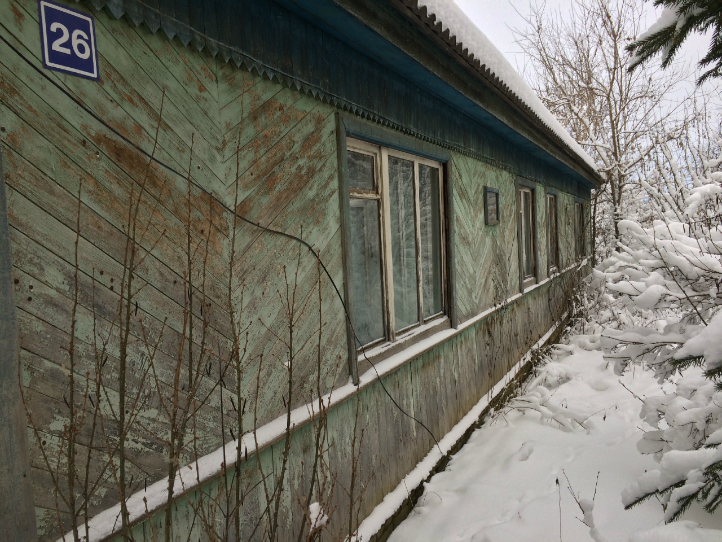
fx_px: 605
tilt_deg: -4.4
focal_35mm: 29
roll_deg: +2.6
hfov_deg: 61.7
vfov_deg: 48.2
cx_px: 361
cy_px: 271
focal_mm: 4.15
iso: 32
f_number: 2.2
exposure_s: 1/102
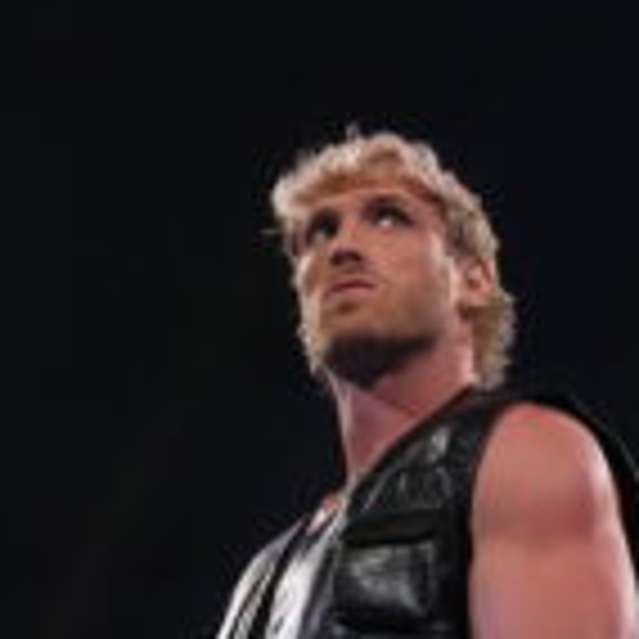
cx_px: 1044
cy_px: 544
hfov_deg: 9.0
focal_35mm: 189
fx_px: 3947
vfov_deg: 9.2
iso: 6400
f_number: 2.8
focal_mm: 41
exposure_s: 1/1000
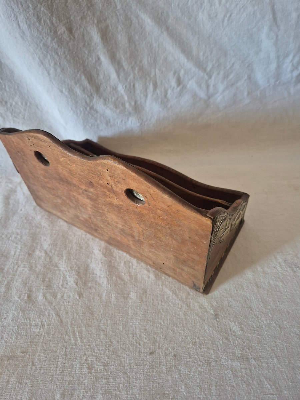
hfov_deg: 58.9
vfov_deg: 73.9
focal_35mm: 23
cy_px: 200
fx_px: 266
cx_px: 150
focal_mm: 5.4
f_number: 1.8
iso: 400
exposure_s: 1/100
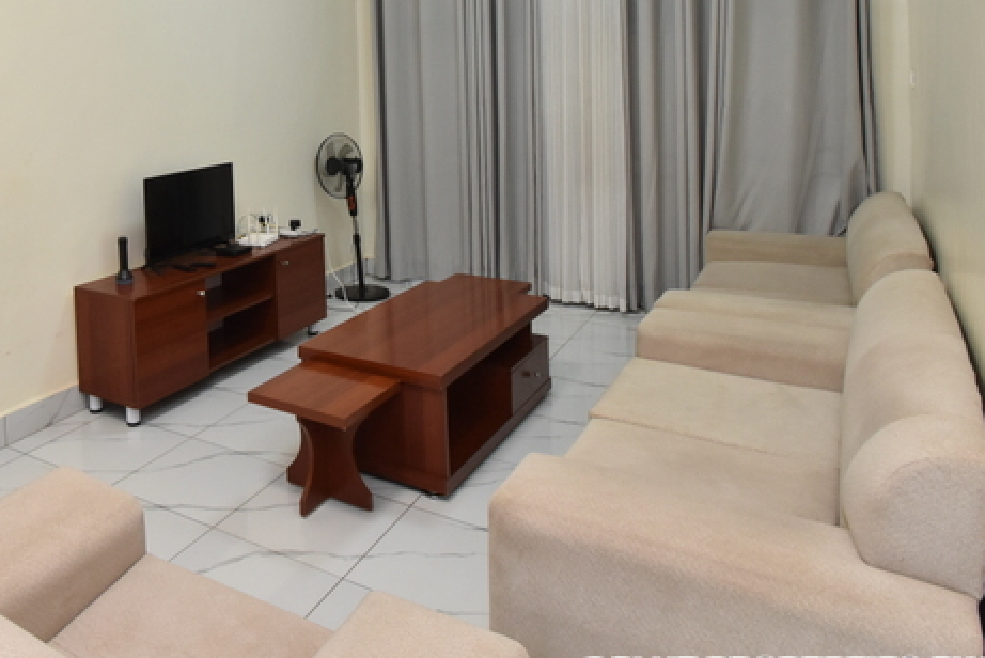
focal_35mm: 28
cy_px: 115
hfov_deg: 60.5
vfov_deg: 43.9
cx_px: 205
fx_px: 767
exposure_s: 1/15
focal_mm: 10
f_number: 8
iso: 800
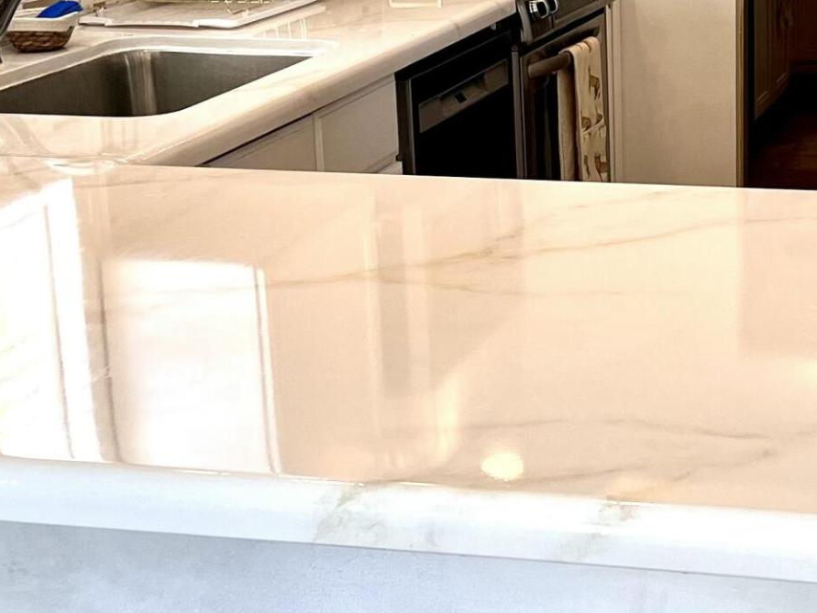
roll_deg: +1.2
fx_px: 1983
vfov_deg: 17.6
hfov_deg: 23.0
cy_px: 241
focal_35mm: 84
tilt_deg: -14.8
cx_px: 626
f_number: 1.6
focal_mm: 5.1
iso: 80
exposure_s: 1/120
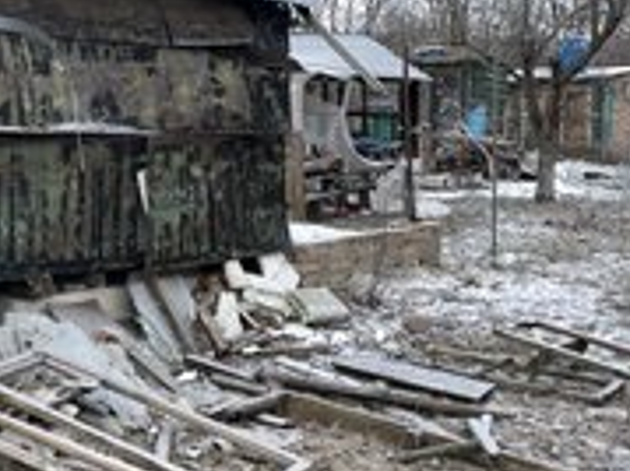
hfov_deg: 30.4
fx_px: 1055
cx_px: -32
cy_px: 183
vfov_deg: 25.1
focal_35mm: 58
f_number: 1.6
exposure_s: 1/403
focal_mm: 4.2
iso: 32
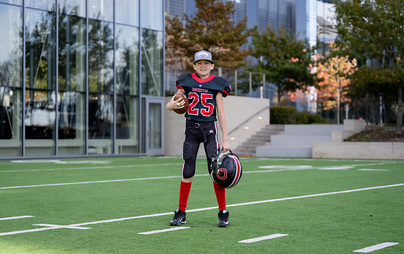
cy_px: 127
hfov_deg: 28.2
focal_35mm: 73
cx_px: 206
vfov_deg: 17.9
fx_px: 805
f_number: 2.8
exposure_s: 1/500
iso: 100
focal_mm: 70
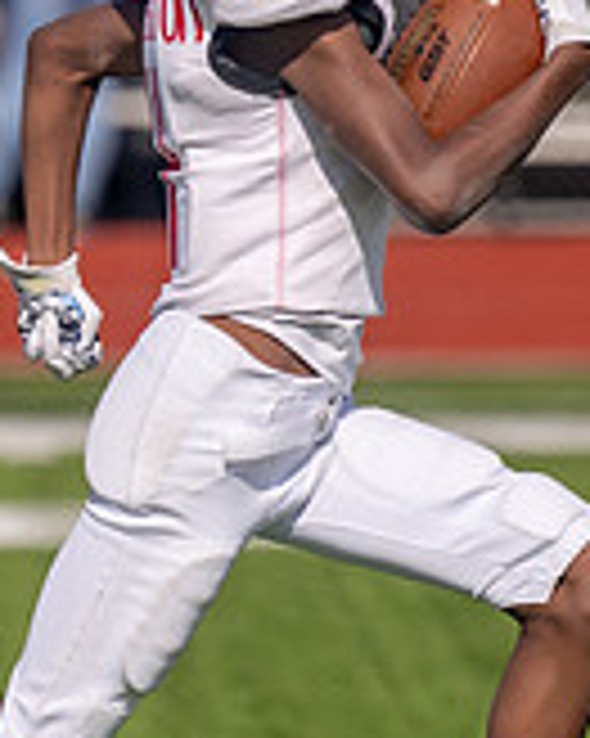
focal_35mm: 854
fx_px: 18658
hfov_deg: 1.8
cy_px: 330
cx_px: 366
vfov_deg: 2.3
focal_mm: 200
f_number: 4
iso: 160
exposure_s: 1/4000
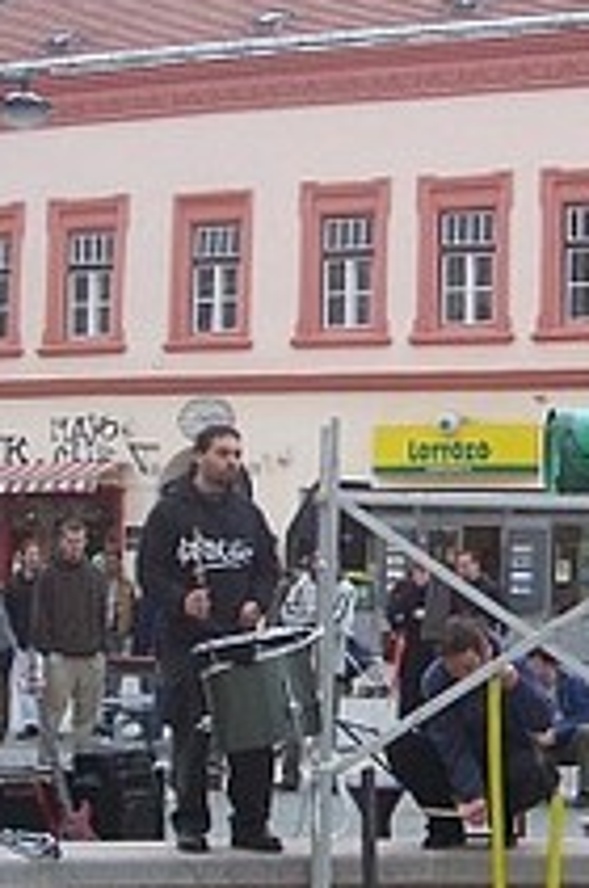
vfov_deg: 24.5
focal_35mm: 83
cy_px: 408
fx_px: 2044
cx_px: 623
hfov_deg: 16.0
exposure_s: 1/180
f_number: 3
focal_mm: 7
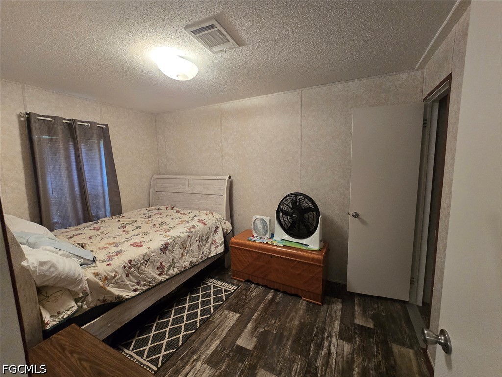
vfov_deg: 89.9
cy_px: 188
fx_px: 189
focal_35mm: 13
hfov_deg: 106.2
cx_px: 251
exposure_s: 1/60
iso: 320
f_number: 2.2
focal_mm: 2.2
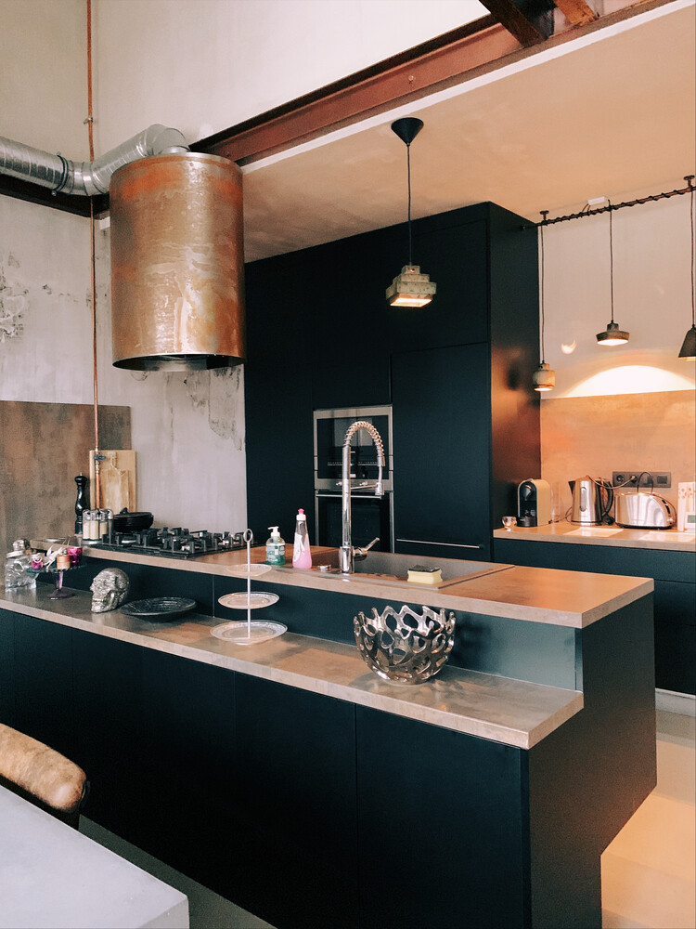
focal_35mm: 26
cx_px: 348
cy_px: 464
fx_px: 697
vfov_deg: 67.3
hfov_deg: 53.1
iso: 640
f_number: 1.8
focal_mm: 4.25
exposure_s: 1/20
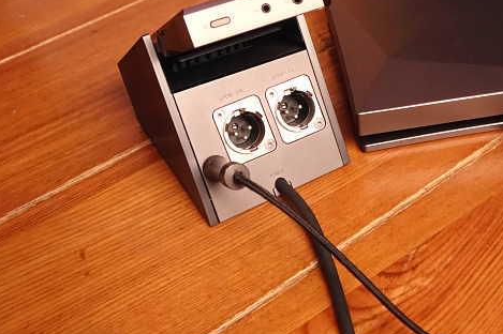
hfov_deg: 33.7
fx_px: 810
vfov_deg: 23.3
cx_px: 389
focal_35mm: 58
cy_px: 169
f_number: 4
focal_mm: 12.3
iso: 1600
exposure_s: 1/60
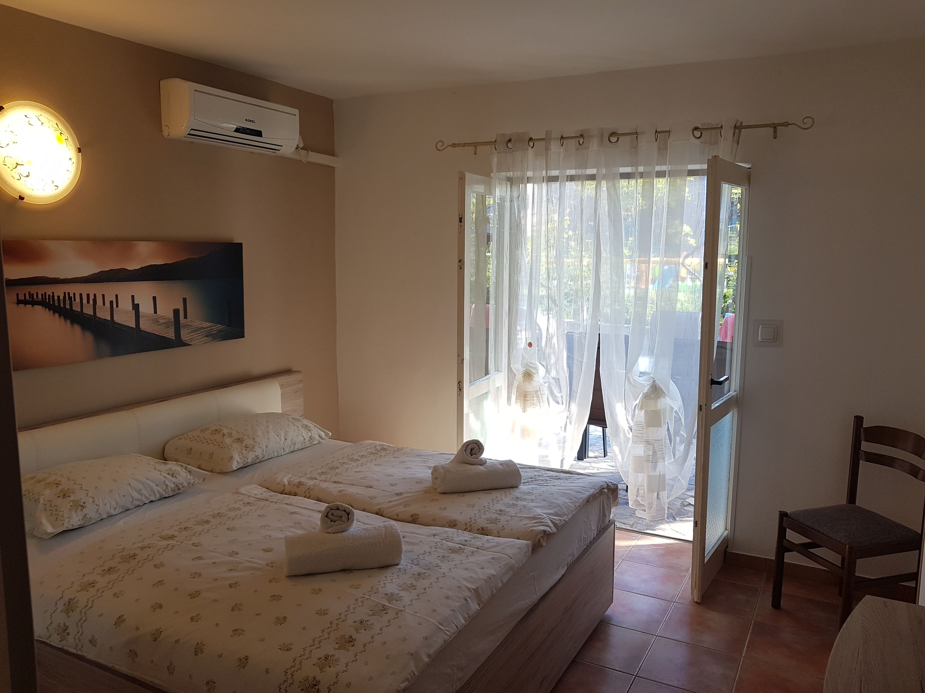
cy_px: 346
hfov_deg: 67.3
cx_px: 462
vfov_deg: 53.1
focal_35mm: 26
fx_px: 695
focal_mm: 4.2
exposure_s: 1/111
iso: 40
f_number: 1.7
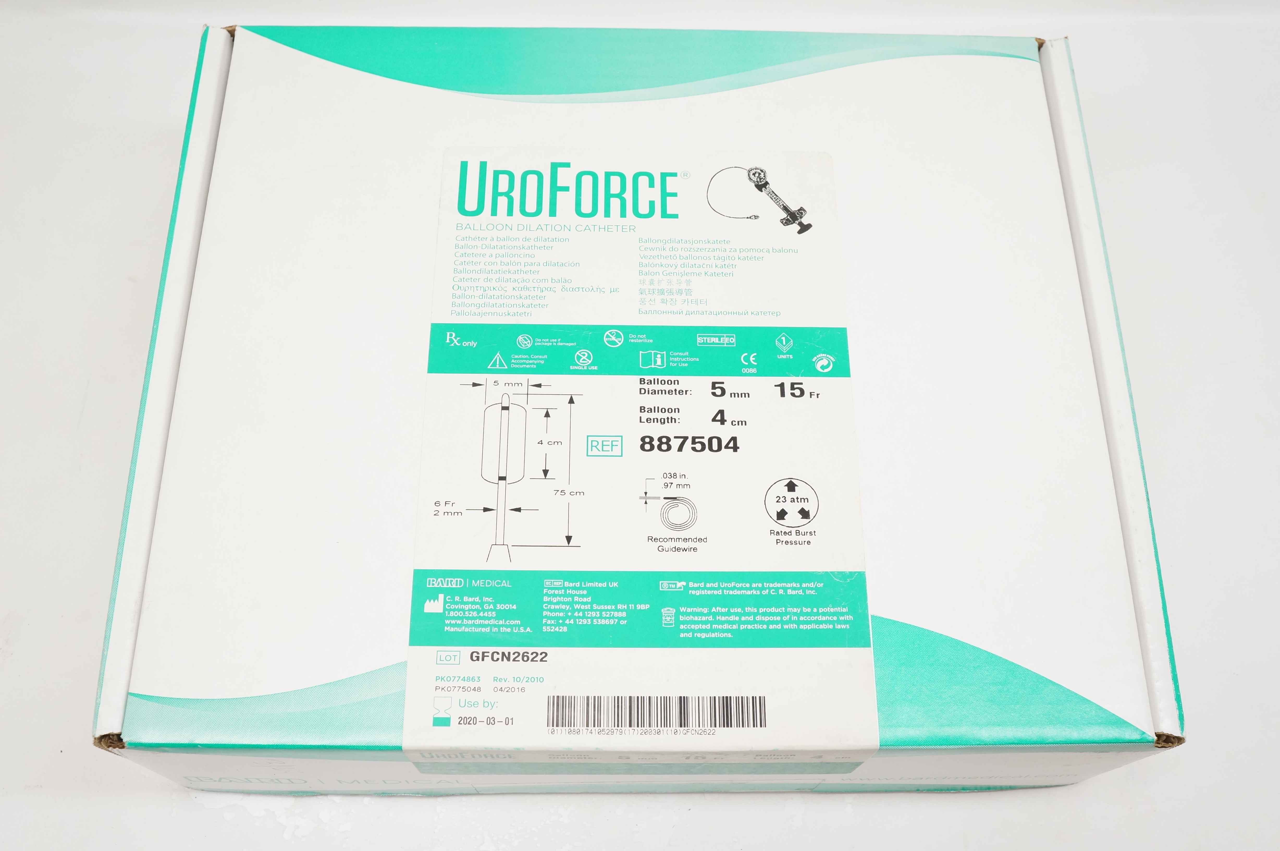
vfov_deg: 39.9
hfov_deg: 57.3
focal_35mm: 33
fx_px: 1172
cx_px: 640
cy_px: 426
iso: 800
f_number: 7.1
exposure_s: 1/100
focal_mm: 22
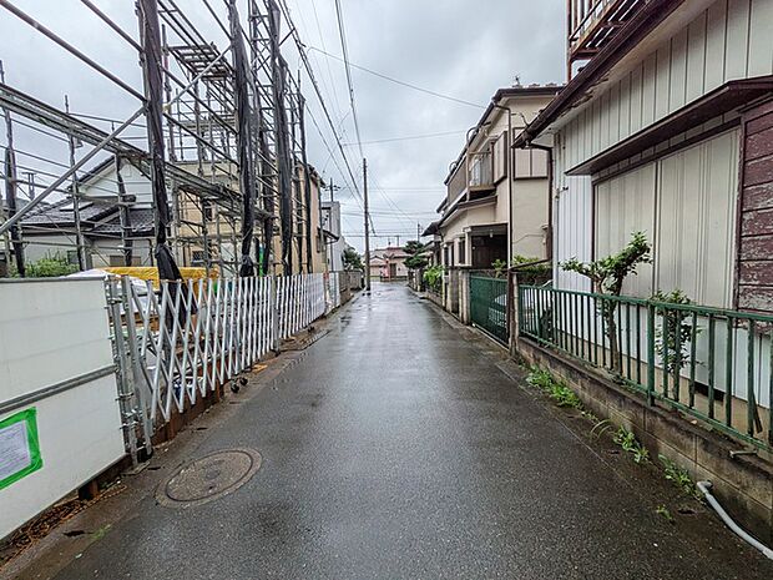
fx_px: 313
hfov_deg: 102.1
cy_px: 290
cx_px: 386
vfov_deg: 85.7
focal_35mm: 14
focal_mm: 1.83
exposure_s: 1/499
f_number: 2.2
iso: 50
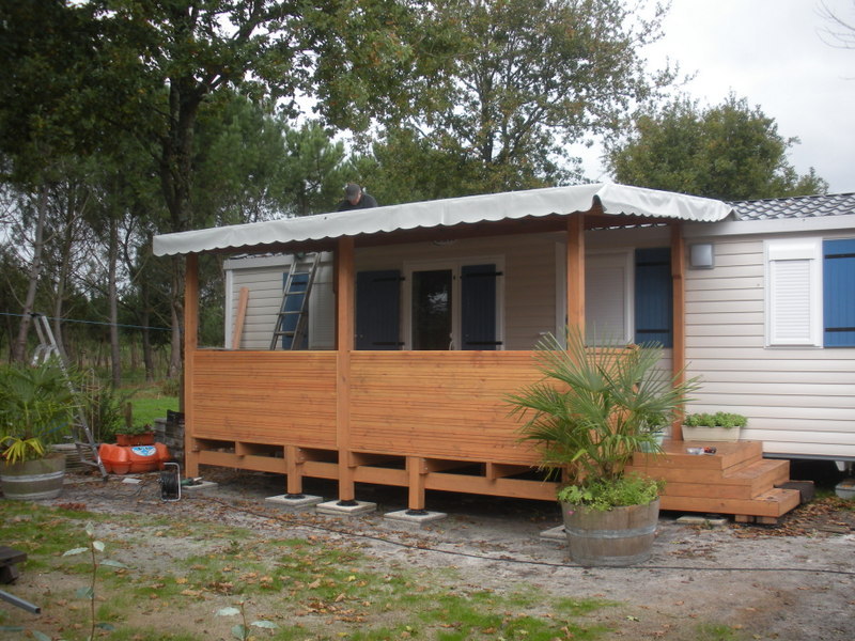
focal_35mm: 35
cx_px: 428
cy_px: 320
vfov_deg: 40.7
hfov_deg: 52.6
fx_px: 864
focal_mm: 6.3
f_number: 3.5
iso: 64
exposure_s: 1/78
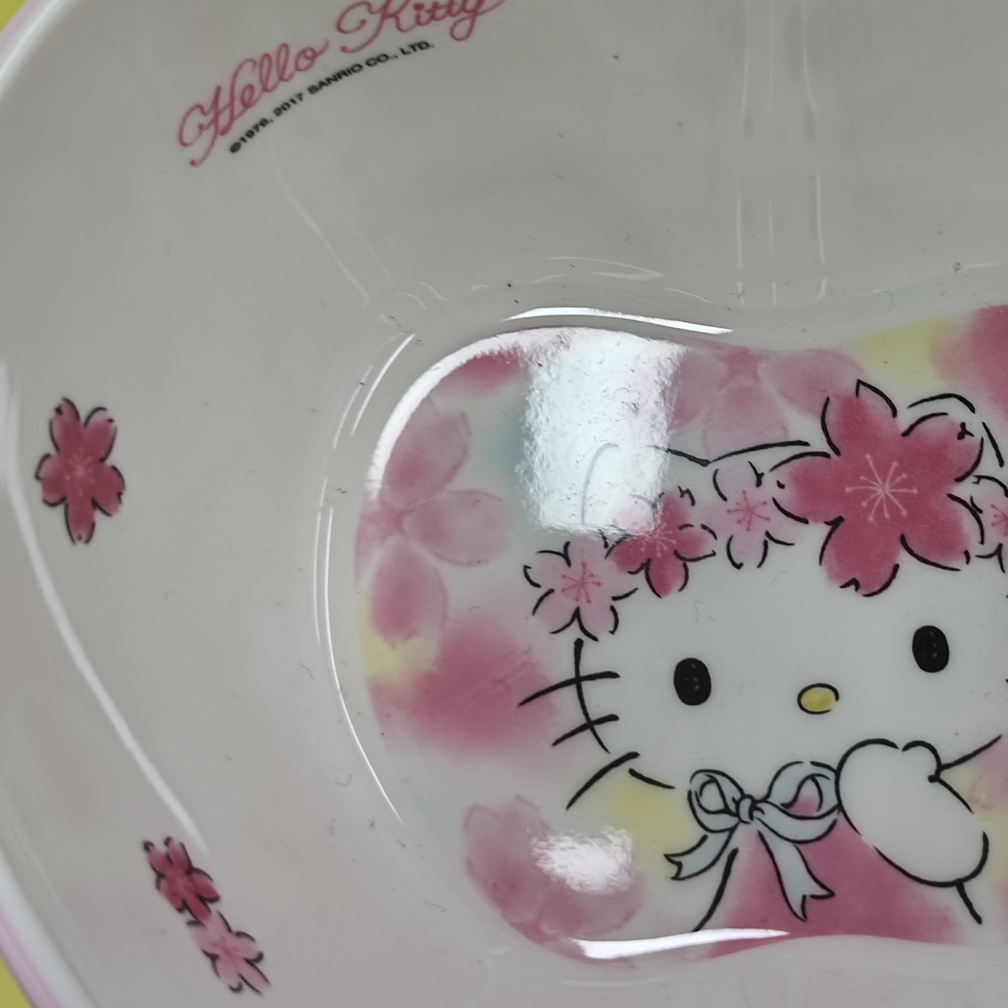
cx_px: 815
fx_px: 1812
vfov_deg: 30.9
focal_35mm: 55
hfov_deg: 30.3
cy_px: 336
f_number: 1.88
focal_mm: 5.56
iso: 64
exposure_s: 1/100
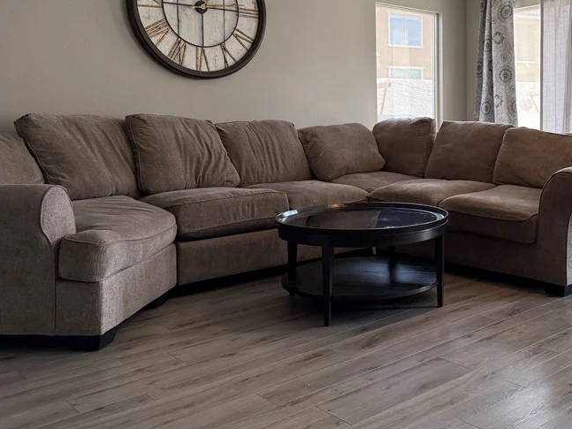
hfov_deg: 47.1
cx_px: 431
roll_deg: +0.3
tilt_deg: -1.7
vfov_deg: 37.3
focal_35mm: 38
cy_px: 141
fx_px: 628
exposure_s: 1/234
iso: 200
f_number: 1.78
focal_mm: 6.76
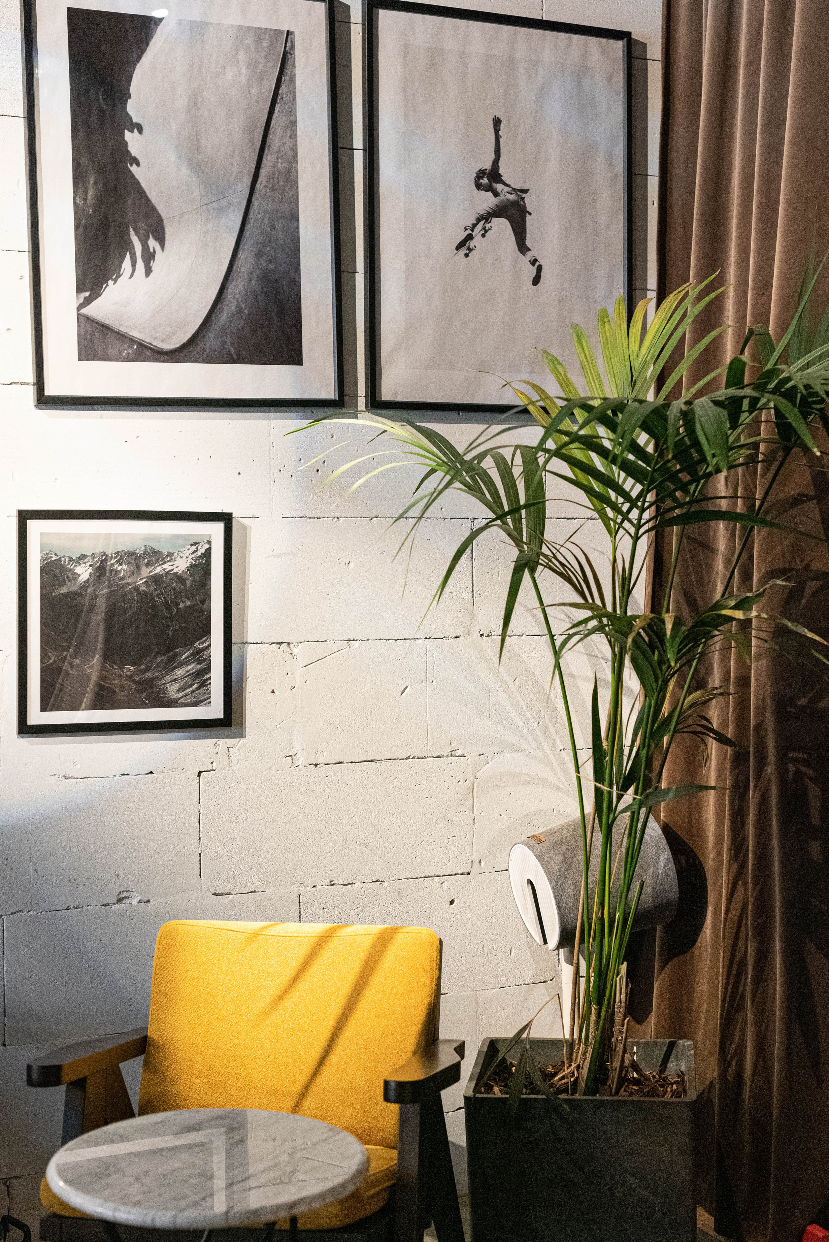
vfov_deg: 38.2
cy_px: 632
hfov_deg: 26.0
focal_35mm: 52
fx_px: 1794
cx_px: 428
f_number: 4.5
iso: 5000
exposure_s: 1/160
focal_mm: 50
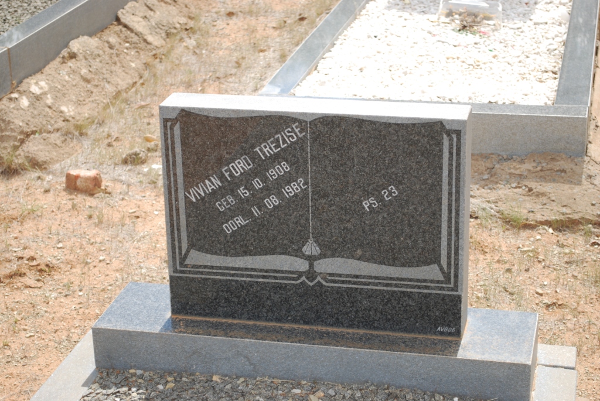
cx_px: 300
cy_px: 200
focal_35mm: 82
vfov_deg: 16.6
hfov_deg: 24.6
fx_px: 1376
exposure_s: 1/200
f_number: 5.6
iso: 100
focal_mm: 55
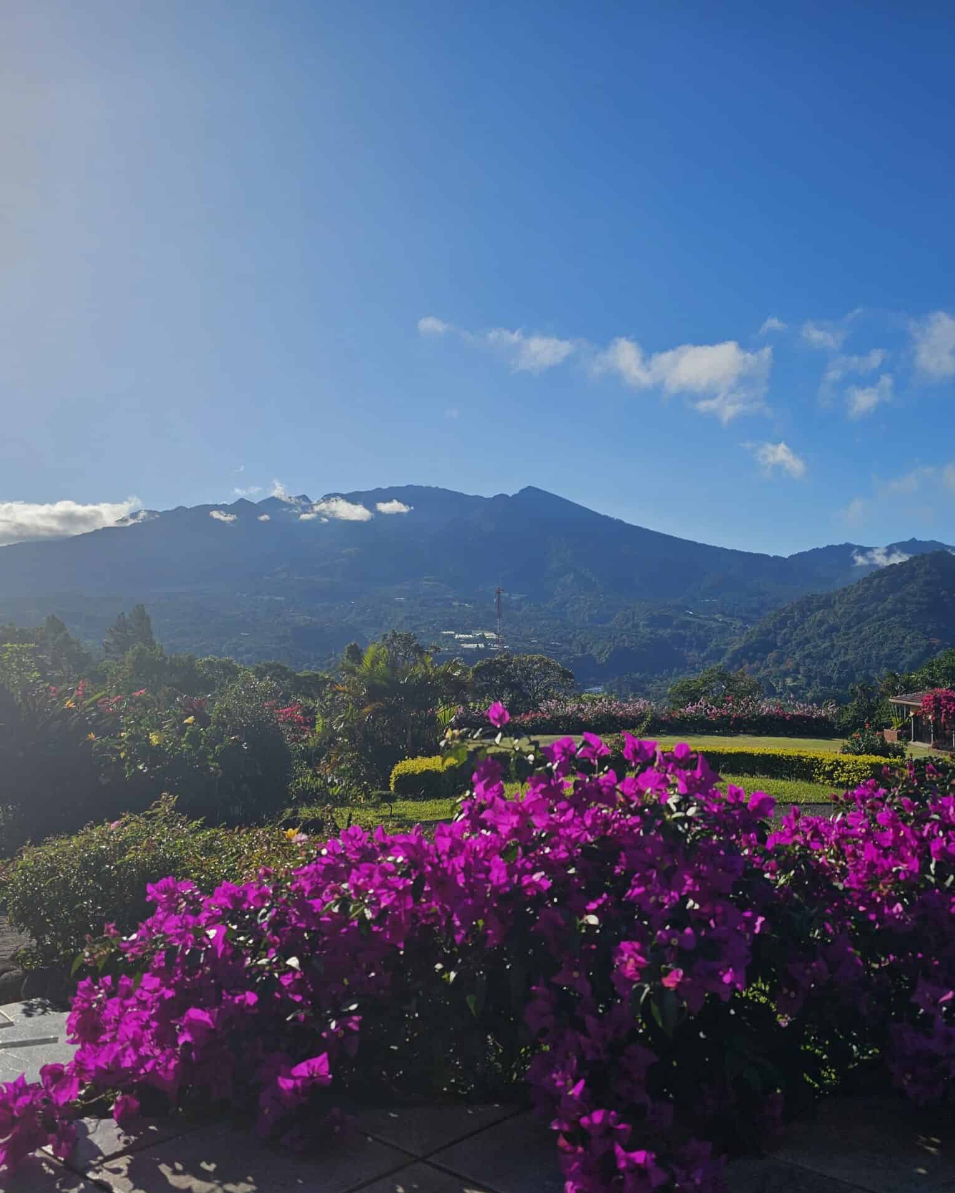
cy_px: 597
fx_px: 1060
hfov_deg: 48.2
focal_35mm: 30
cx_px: 574
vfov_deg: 58.8
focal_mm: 6.3
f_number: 1.7
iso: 10
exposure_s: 1/2077
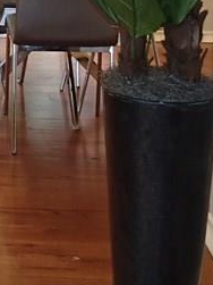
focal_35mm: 102
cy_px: -97
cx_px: -120
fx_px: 838
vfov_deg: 17.9
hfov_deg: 13.5
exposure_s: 1/60
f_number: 2
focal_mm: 4.5
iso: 200
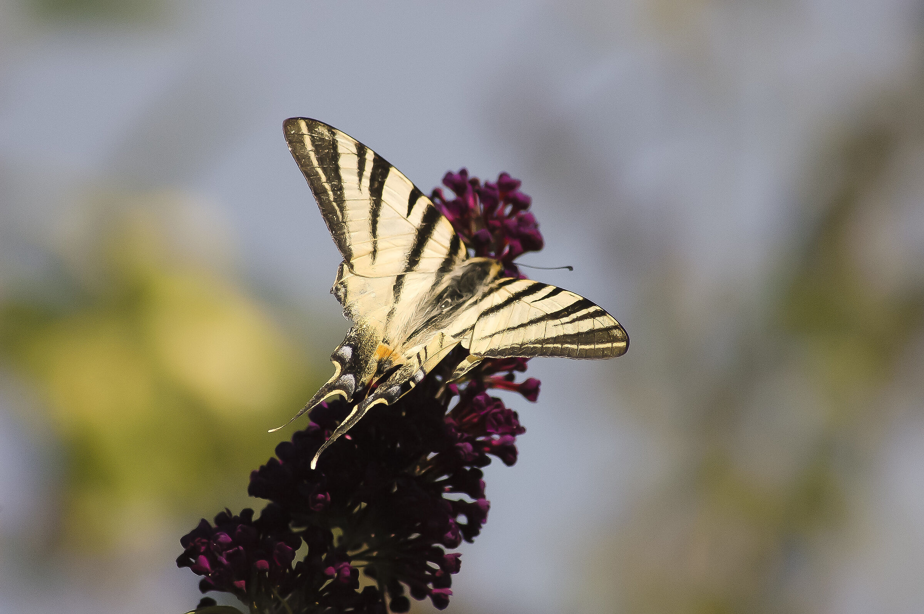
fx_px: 11540
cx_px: 462
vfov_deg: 3.0
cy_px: 307
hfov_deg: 4.6
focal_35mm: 450
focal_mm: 300
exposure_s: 1/2000
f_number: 8
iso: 800
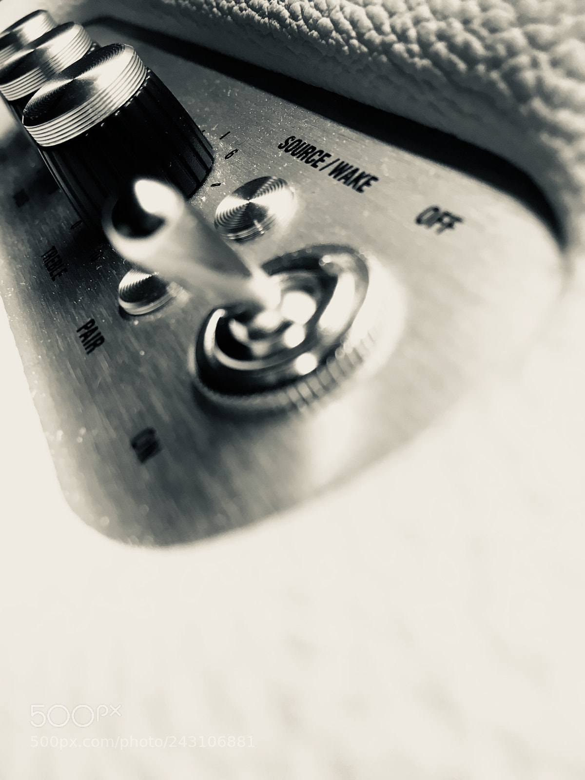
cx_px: 292
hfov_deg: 48.2
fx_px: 653
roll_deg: +35.2
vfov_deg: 61.7
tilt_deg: -39.0
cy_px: 390
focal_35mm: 29
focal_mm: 4.15
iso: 64
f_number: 2.2
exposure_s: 1/33
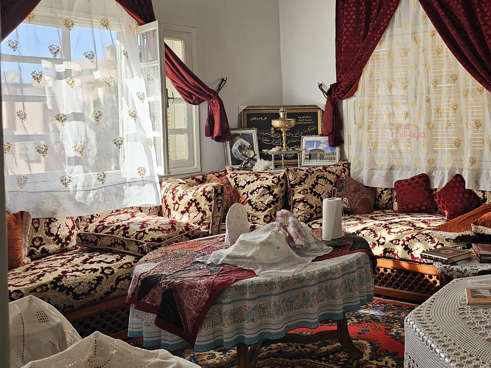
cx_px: 408
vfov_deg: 36.5
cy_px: 132
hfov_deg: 44.9
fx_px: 553
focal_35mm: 39
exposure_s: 1/180
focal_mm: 6.3
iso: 64
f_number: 1.7
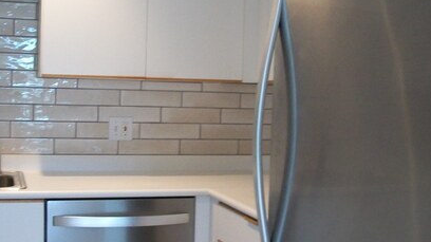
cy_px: 121
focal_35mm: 57
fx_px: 651
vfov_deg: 21.0
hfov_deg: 36.6
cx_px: 195
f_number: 2.9
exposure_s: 1/25
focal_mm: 5.7
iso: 160
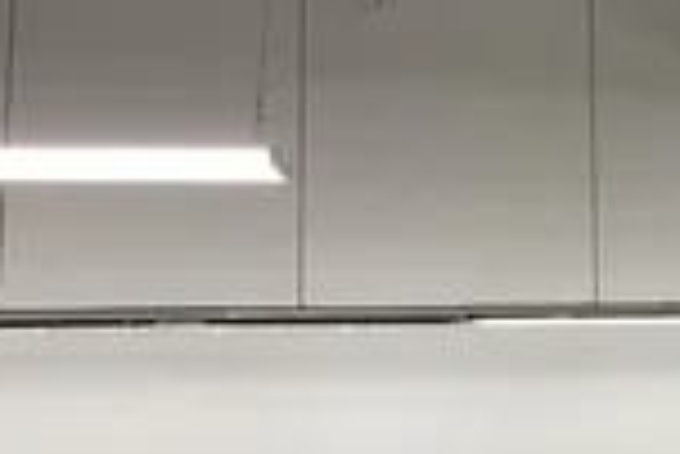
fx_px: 1891
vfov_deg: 13.5
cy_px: 443
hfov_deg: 19.3
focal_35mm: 100
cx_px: 806
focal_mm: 3
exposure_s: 1/120
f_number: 1.8
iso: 50
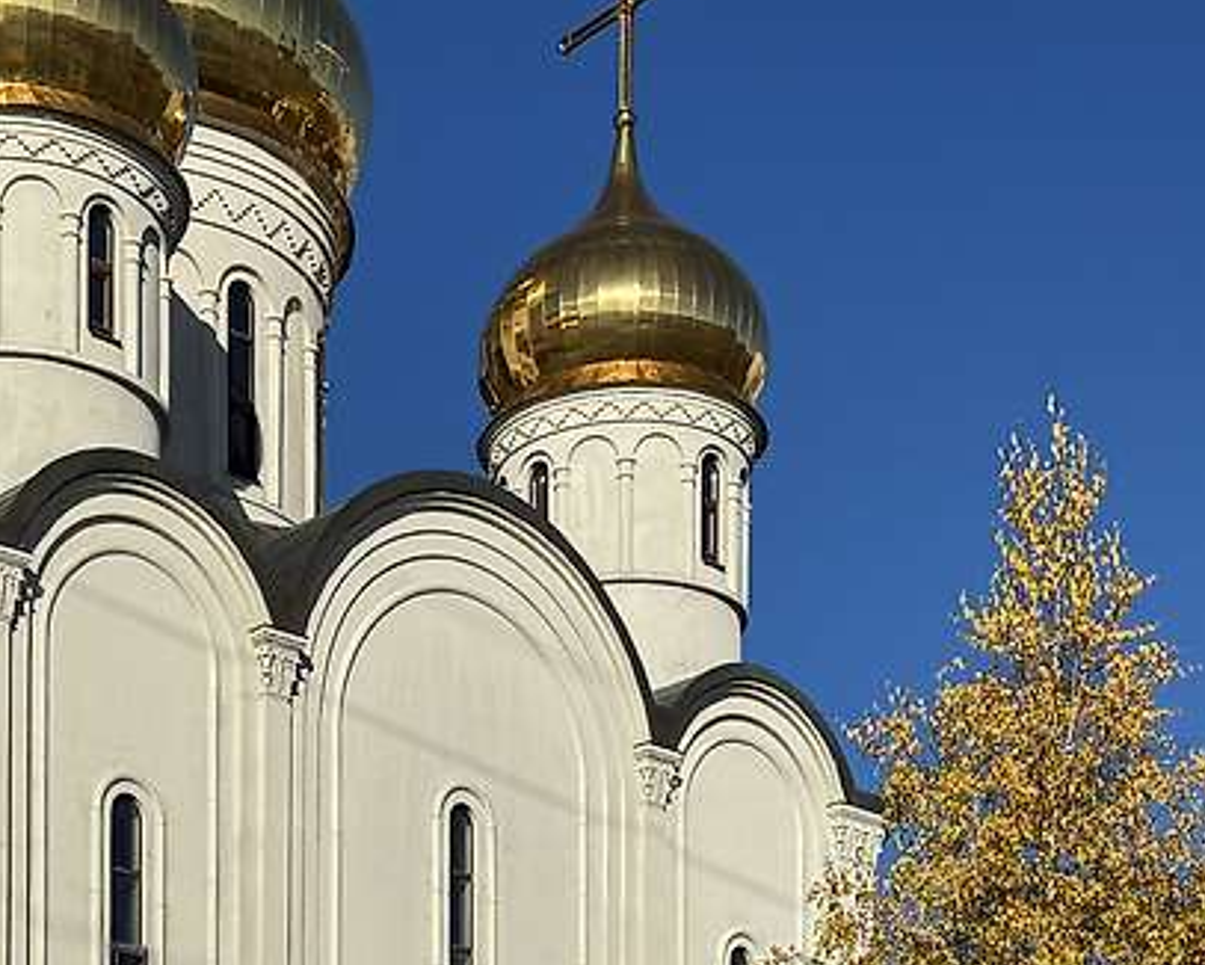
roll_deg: +0.0
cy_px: 619
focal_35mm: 69
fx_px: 2462
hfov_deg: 27.1
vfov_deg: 22.1
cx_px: 302
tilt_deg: +17.3
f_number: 1.78
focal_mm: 6.76
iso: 80
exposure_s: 1/10417
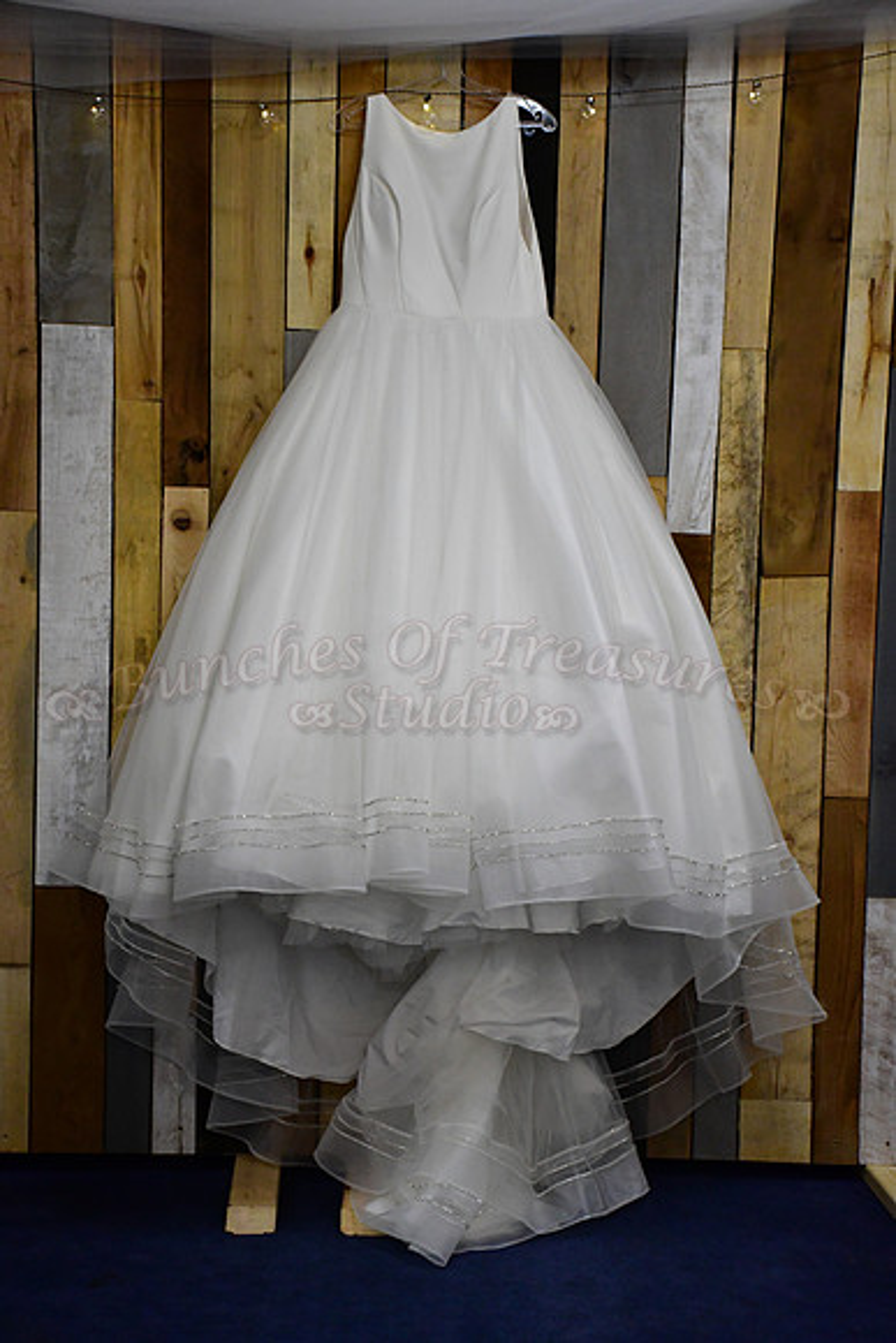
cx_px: 448
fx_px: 2350
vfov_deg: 31.9
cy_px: 672
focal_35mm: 63
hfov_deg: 21.6
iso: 3200
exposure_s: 1/320
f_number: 4.5
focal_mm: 42
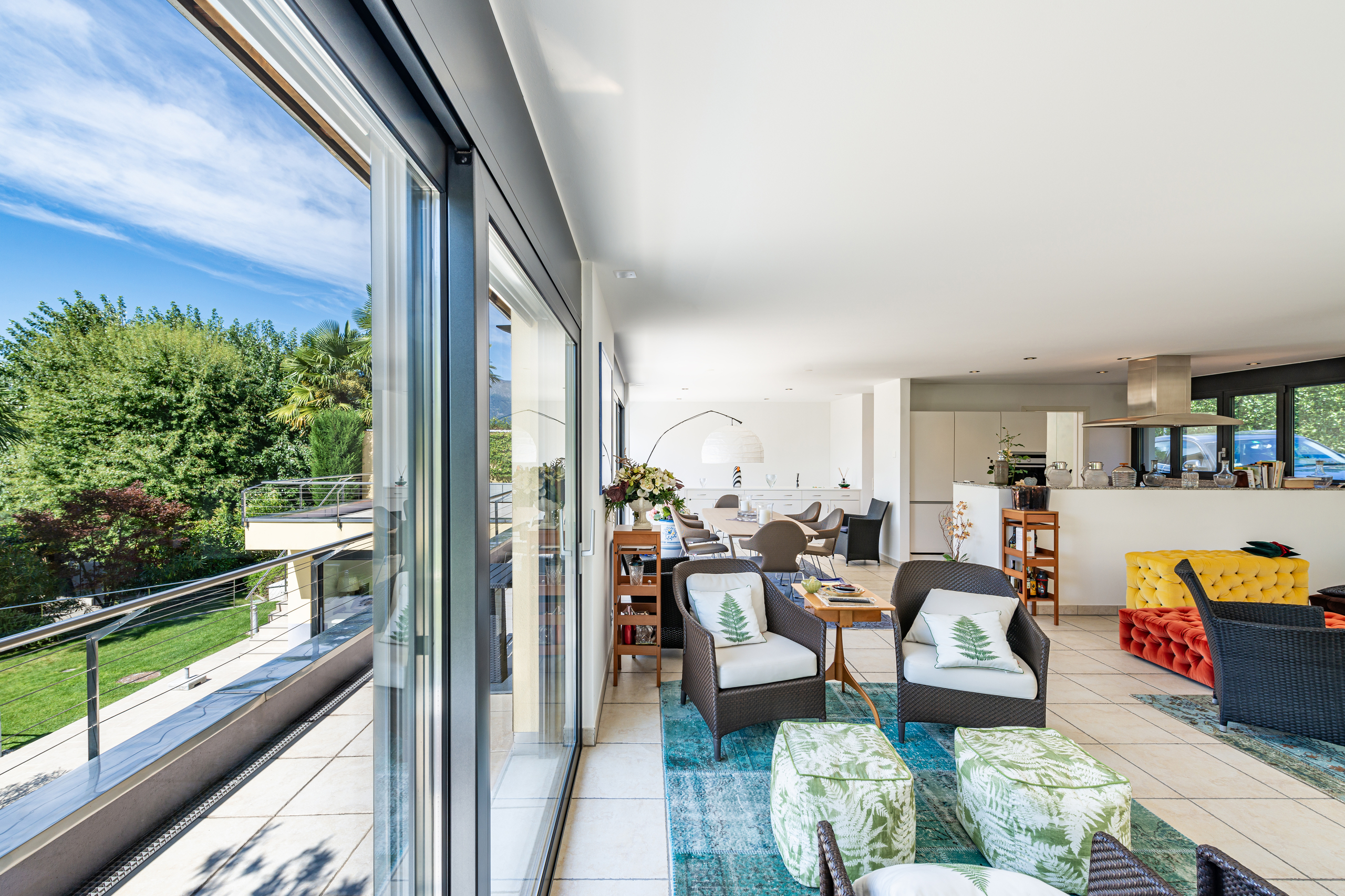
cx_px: 672
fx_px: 523
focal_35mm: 14
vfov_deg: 81.2
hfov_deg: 104.3
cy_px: 448
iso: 100
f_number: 9
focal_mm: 14
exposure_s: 1/13
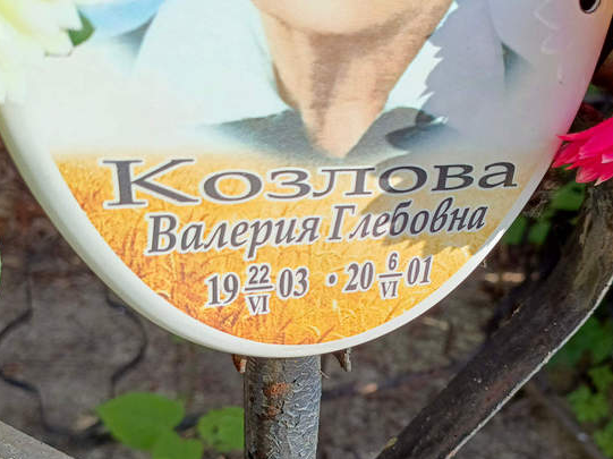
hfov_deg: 49.7
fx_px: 655
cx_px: 385
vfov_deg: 37.9
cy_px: 331
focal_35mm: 37
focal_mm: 4.76
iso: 116
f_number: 1.69
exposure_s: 1/572
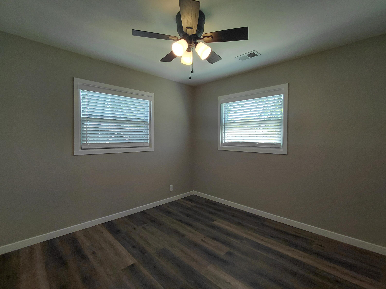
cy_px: 144
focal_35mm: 16
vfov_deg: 78.1
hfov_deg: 94.5
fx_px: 178
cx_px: 193
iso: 40
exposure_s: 1/60
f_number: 2.2
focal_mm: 1.64
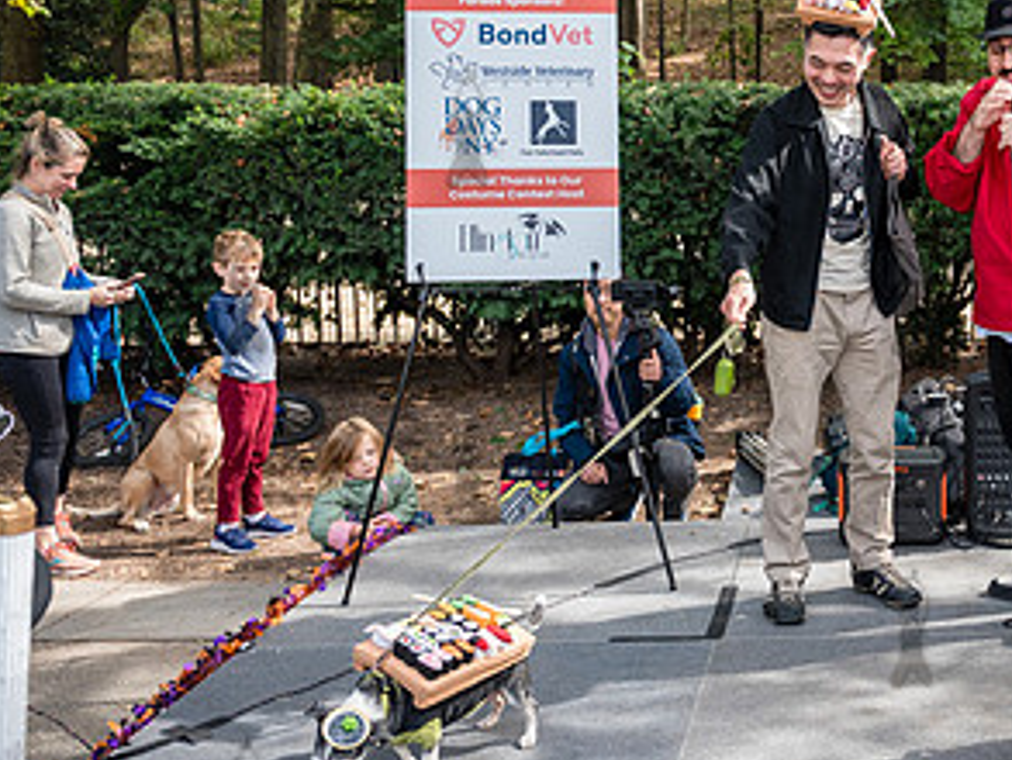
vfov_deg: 30.8
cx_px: 925
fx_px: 1375
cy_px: 294
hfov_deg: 37.6
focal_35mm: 47
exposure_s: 1/800
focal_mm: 24
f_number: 4
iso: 1000
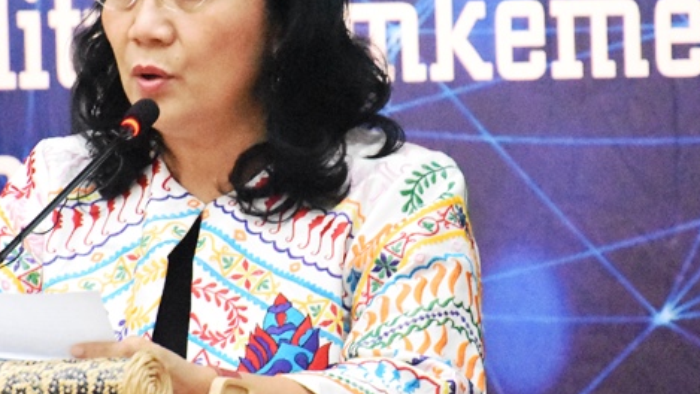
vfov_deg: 1.2
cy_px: 175
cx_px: 310
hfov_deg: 2.1
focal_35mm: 1030
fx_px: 19121
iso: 25600
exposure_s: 1/125
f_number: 7.1
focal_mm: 300
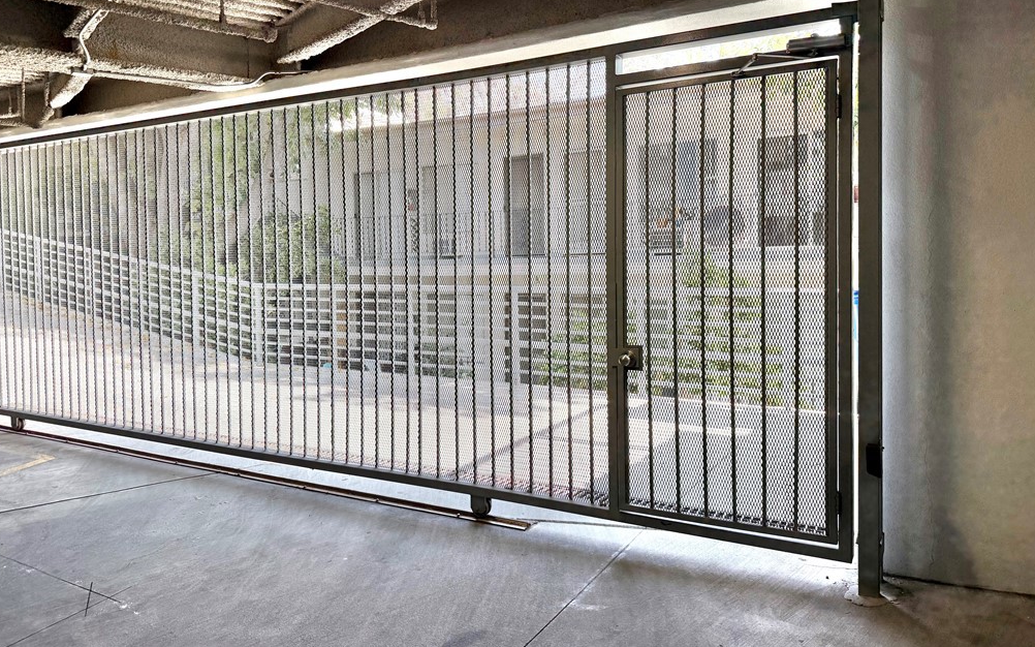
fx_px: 733
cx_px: 513
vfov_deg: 47.4
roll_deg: +0.7
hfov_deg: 70.4
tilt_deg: -1.5
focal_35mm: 26
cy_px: 278
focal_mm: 6.76
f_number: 1.78
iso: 100
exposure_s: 1/233
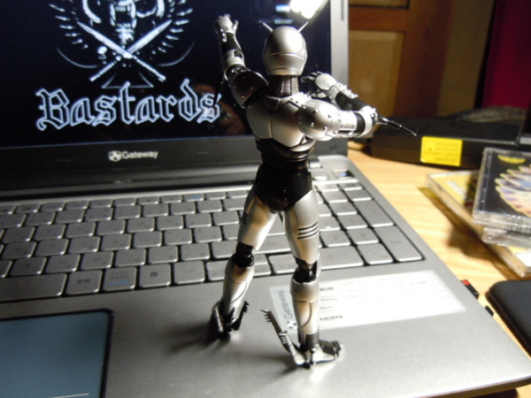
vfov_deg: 46.8
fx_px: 460
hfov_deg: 60.0
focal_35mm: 30
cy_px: 199
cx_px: 266
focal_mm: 5.4
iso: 400
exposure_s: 1/25
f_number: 3.5
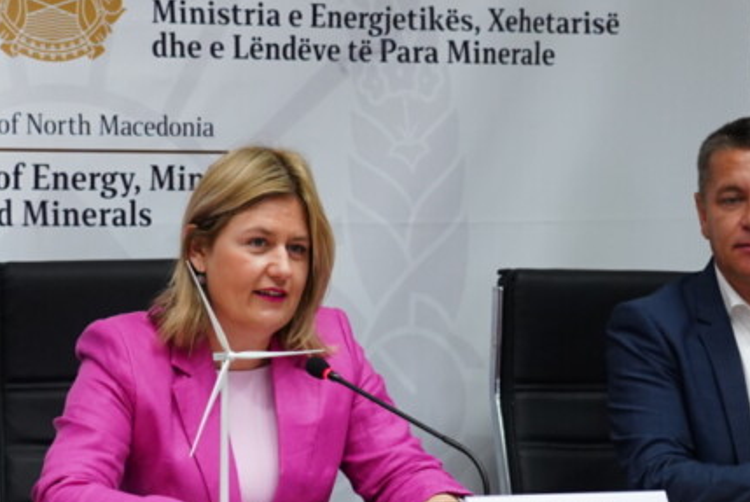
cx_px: 292
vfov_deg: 7.7
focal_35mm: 179
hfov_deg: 11.5
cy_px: 418
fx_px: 3733
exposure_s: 1/320
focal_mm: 64
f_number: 4
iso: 2000
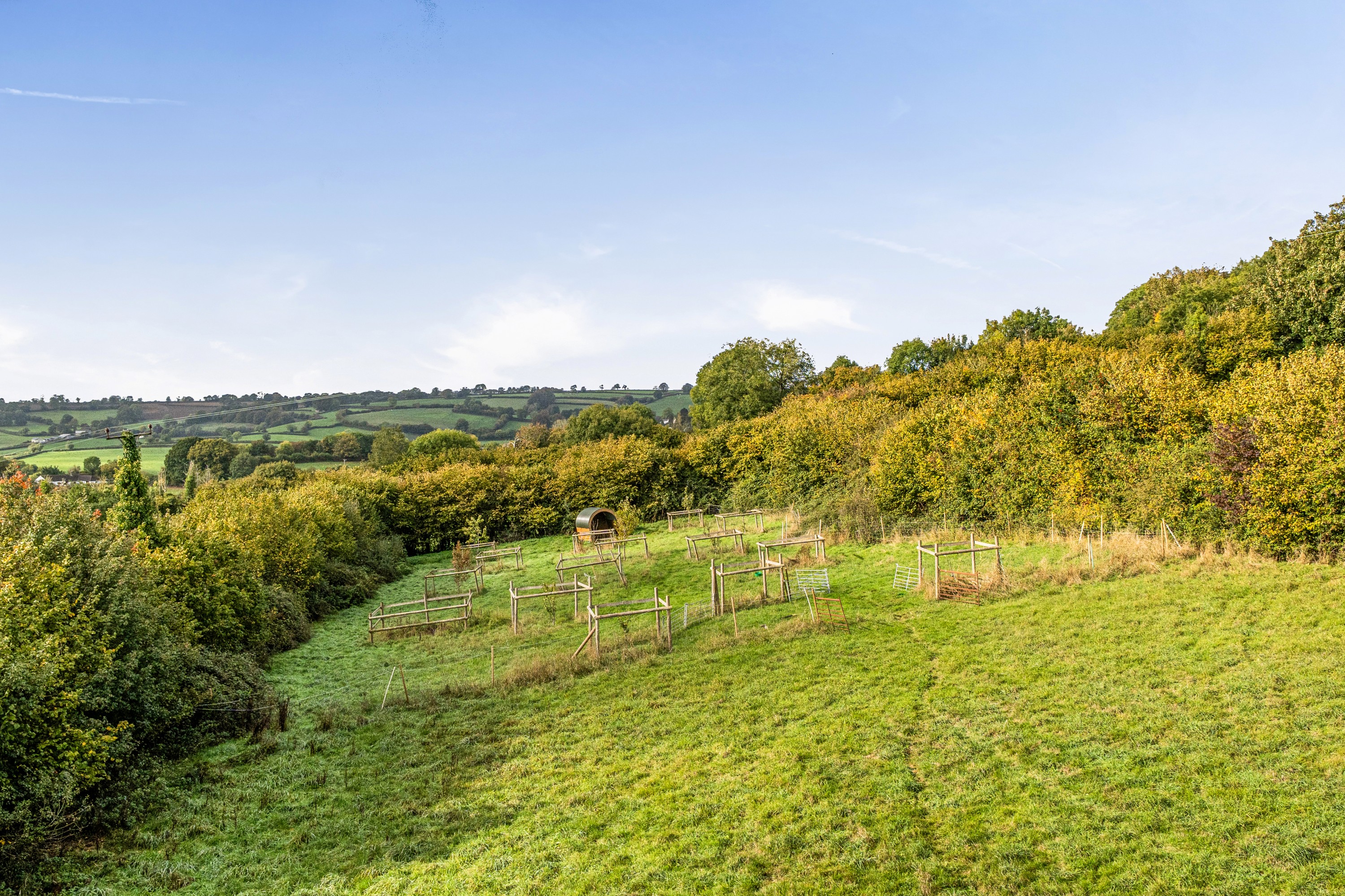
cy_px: 448
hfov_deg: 61.9
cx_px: 672
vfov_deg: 43.6
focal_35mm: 30
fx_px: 1121
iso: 400
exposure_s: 1/1250
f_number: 8
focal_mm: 20
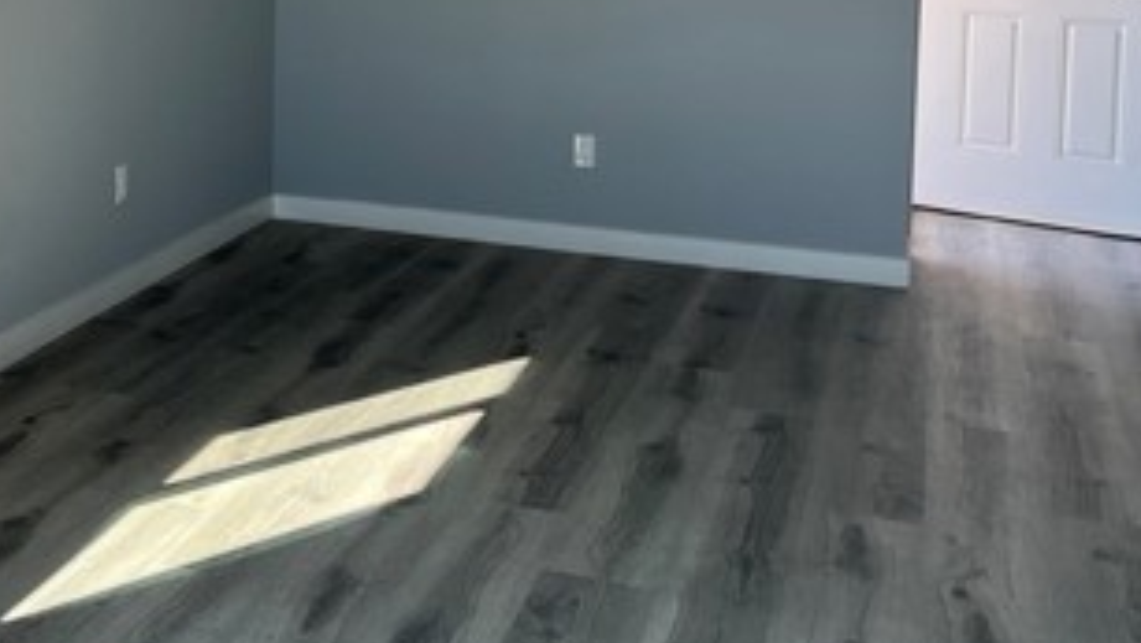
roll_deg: -0.8
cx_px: 190
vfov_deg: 19.5
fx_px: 1786
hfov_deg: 34.1
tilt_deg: -3.7
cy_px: -74
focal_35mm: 59
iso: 40
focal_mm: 5.1
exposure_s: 1/176
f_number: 1.6
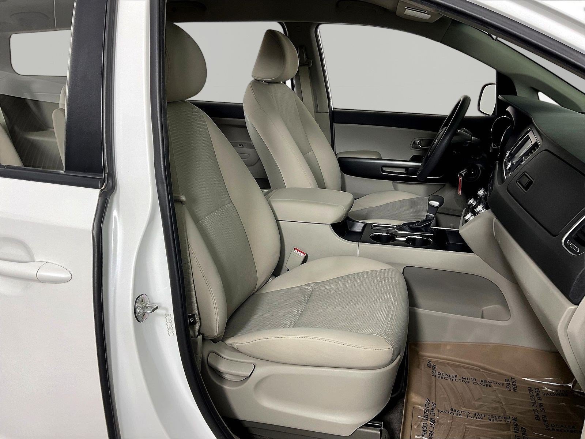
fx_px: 490
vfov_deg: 48.2
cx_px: 292
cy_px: 220
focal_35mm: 29
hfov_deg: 61.7
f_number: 1.8
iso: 32
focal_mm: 3
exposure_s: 1/120
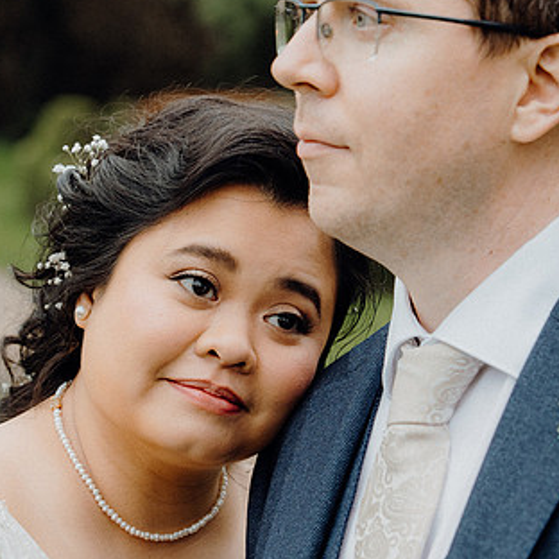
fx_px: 2941
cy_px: 334
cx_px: 310
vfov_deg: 10.9
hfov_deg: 10.9
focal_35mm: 161
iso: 500
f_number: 3.5
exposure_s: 1/160
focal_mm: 68
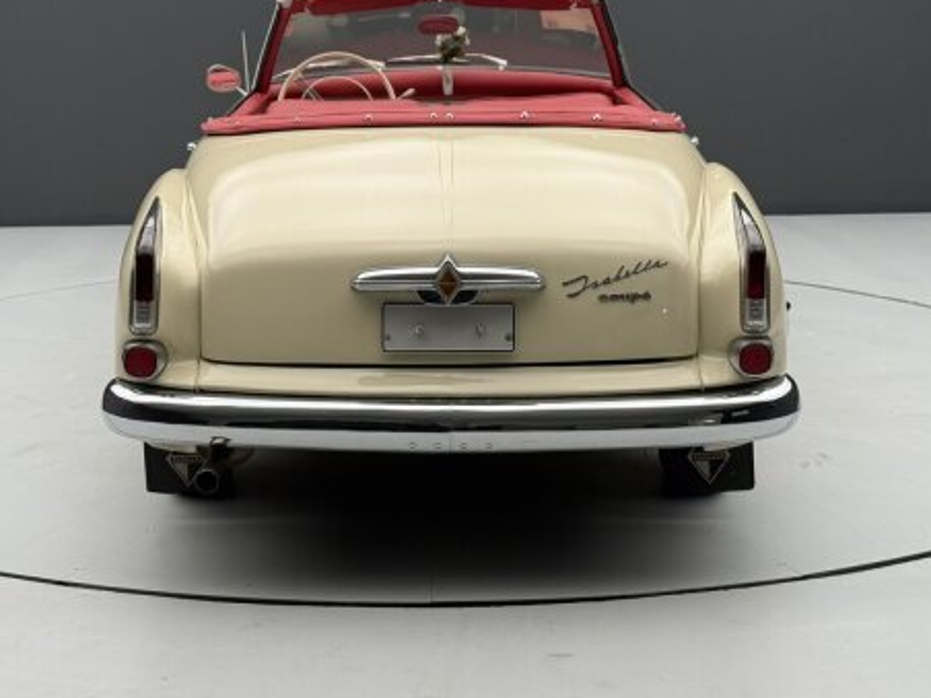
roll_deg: +0.0
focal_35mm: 68
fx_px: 1829
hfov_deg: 28.5
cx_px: 424
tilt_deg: -9.9
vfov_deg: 21.6
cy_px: 274
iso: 80
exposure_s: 1/99
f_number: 1.78
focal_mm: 6.76
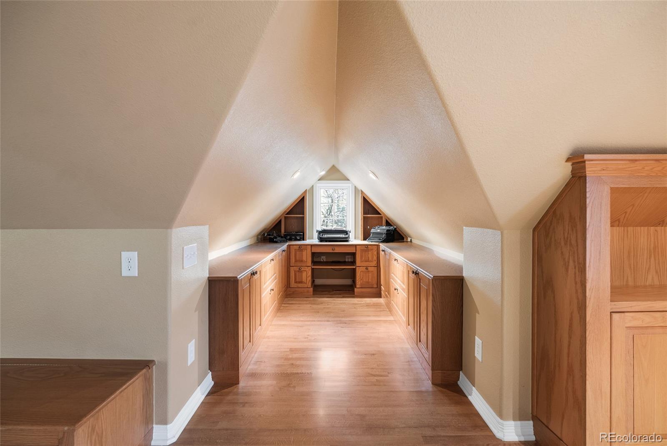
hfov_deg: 96.7
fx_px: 297
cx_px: 334
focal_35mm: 16
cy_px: 223
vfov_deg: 73.8
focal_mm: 16
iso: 200
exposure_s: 2.5
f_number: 8
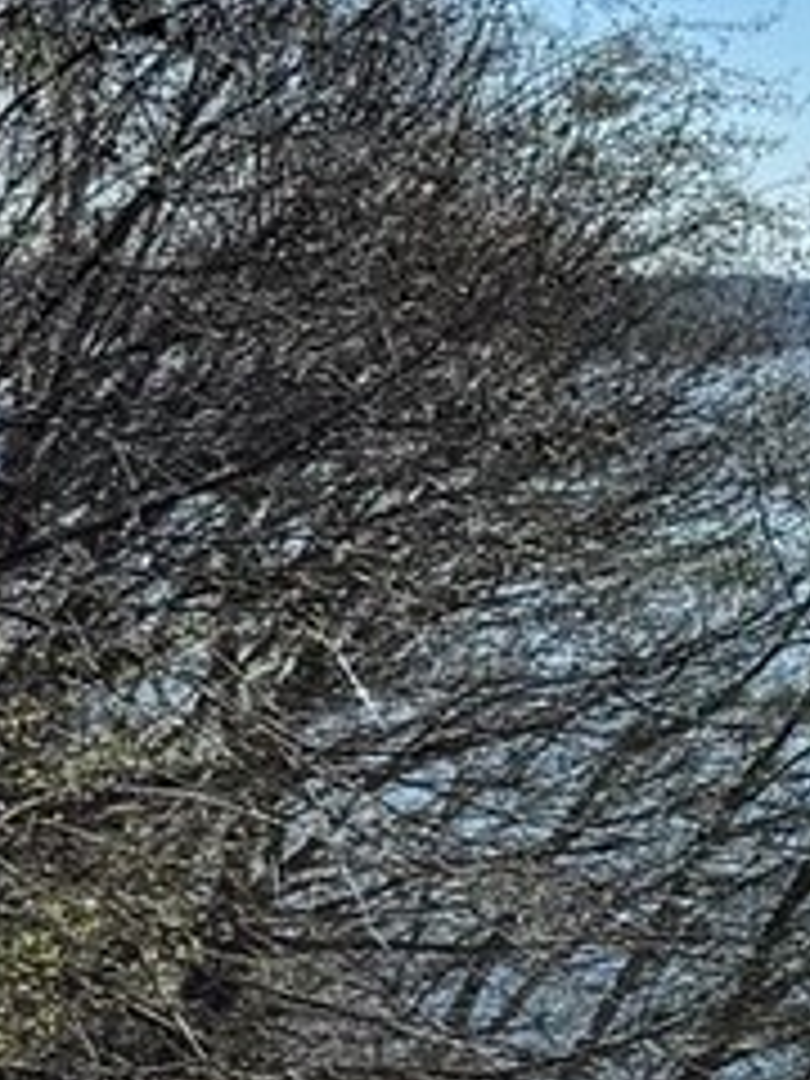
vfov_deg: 13.4
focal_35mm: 144
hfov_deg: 9.5
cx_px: 1732
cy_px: 1184
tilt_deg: -10.5
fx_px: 4493
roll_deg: -1.3
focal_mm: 6.86
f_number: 1.78
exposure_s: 1/7937
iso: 80
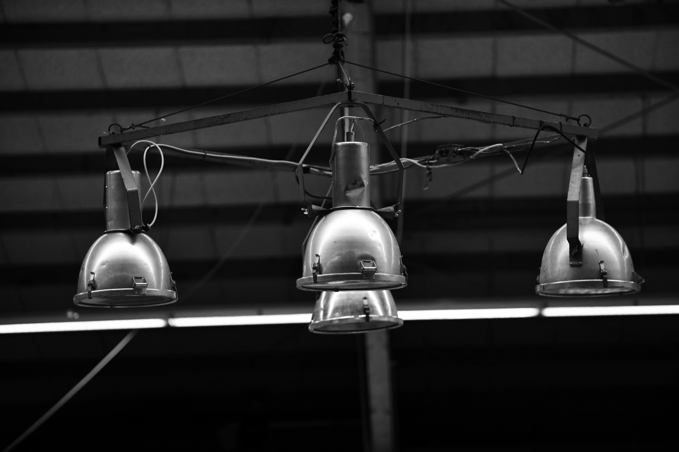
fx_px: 2827
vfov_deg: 9.1
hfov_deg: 13.7
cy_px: 226
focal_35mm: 150
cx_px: 340
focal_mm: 150
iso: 800
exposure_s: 1/160
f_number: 2.8
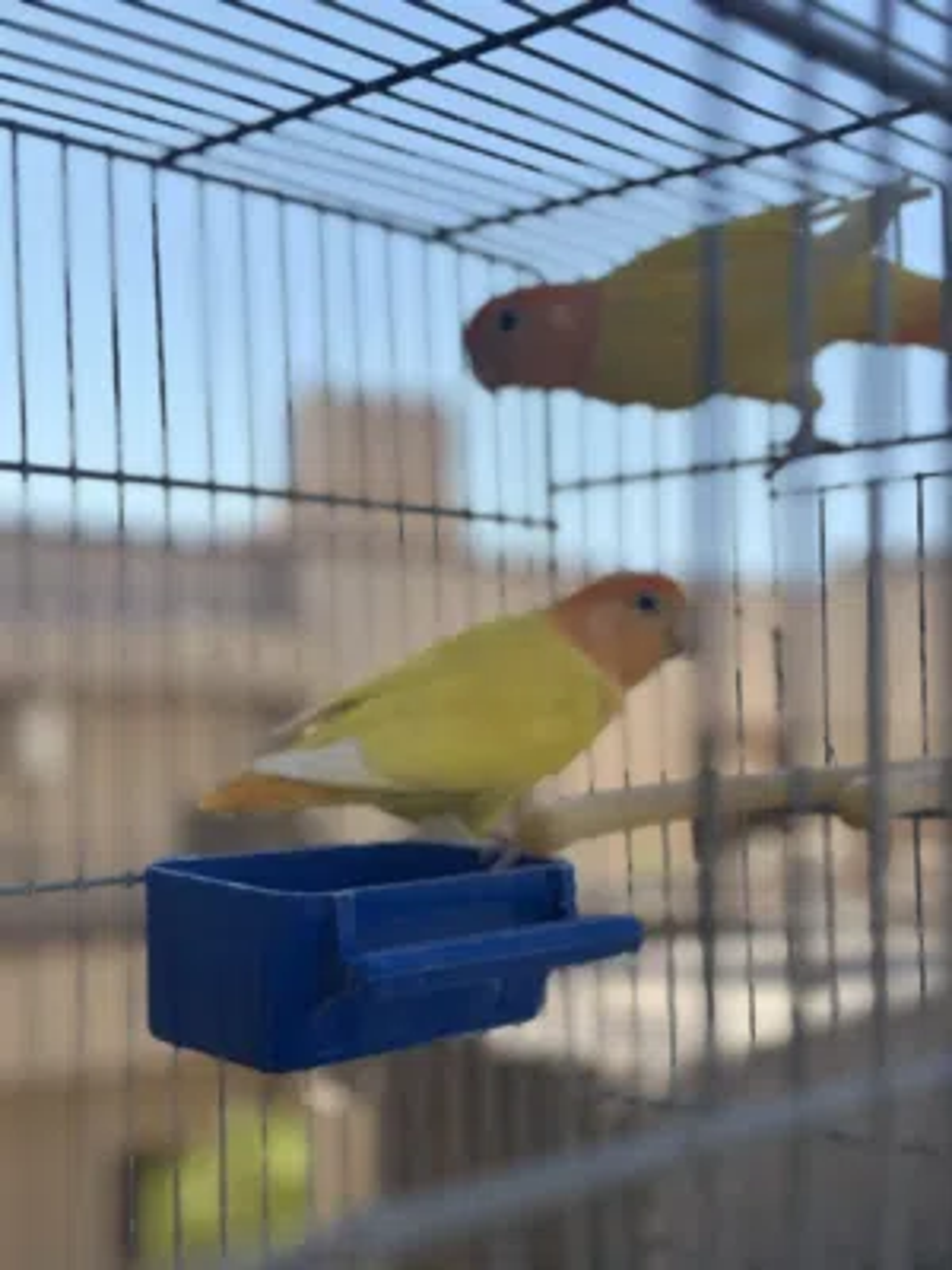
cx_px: 476
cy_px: 635
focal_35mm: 48
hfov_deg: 30.3
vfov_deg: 39.7
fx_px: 1760
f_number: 1.78
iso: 100
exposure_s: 1/5000
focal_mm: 6.86
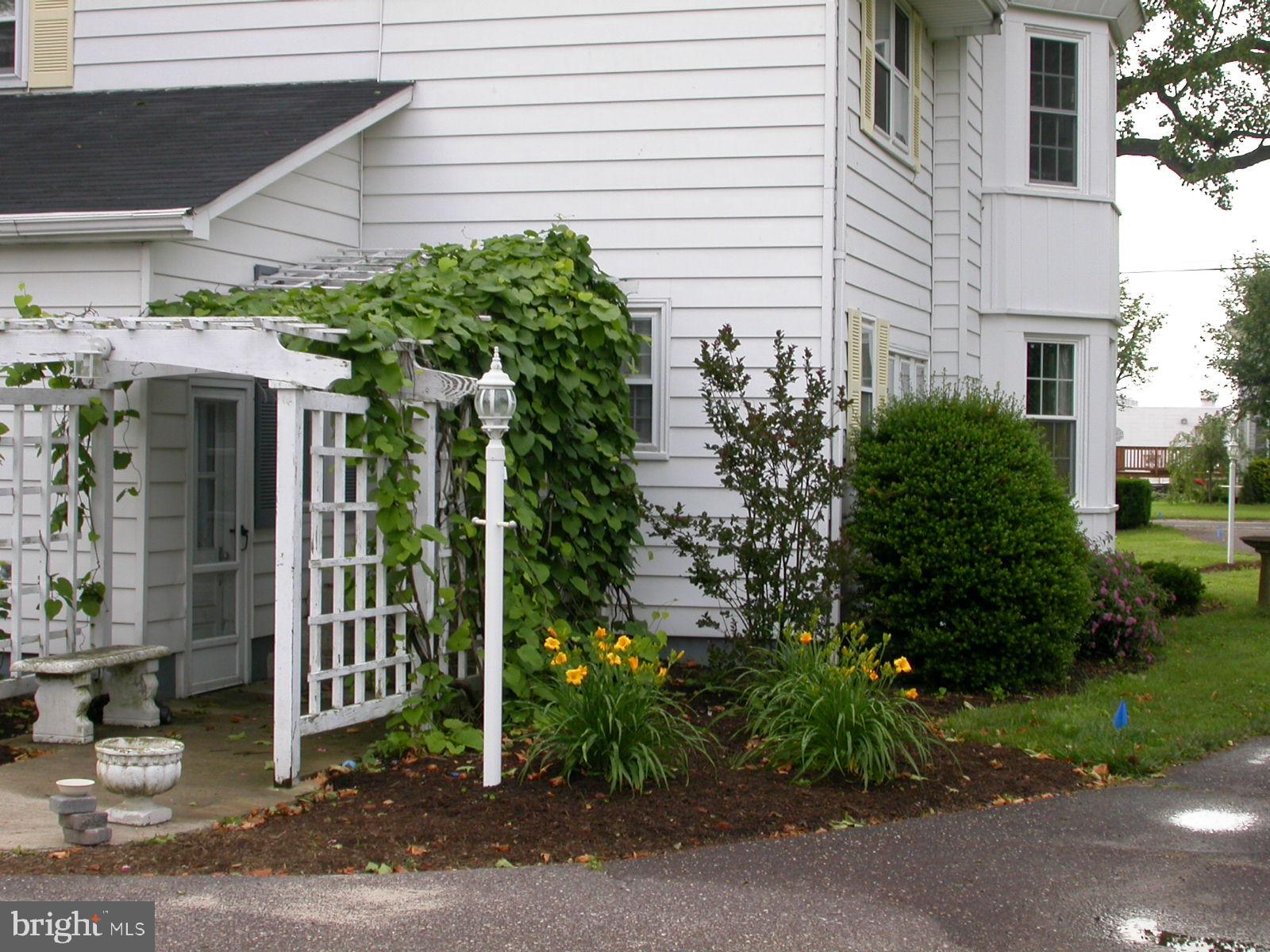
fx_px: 2128
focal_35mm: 58
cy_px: 476
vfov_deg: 25.2
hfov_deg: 33.2
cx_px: 635
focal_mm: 12
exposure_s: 1/170
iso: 100
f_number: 4.4
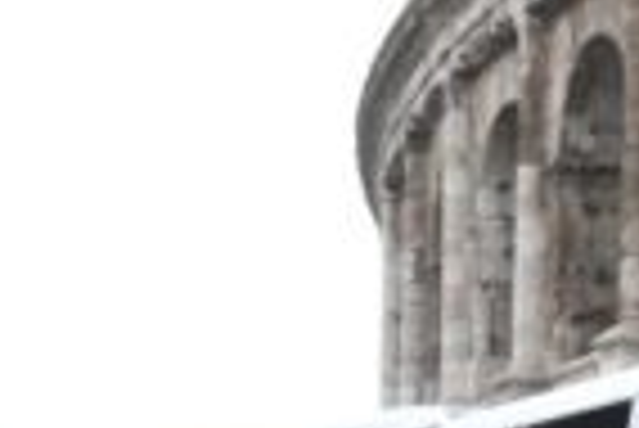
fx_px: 3465
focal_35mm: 195
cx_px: 1238
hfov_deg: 9.9
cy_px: 928
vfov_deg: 6.8
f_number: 4.5
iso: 500
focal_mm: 24
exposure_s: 1/250
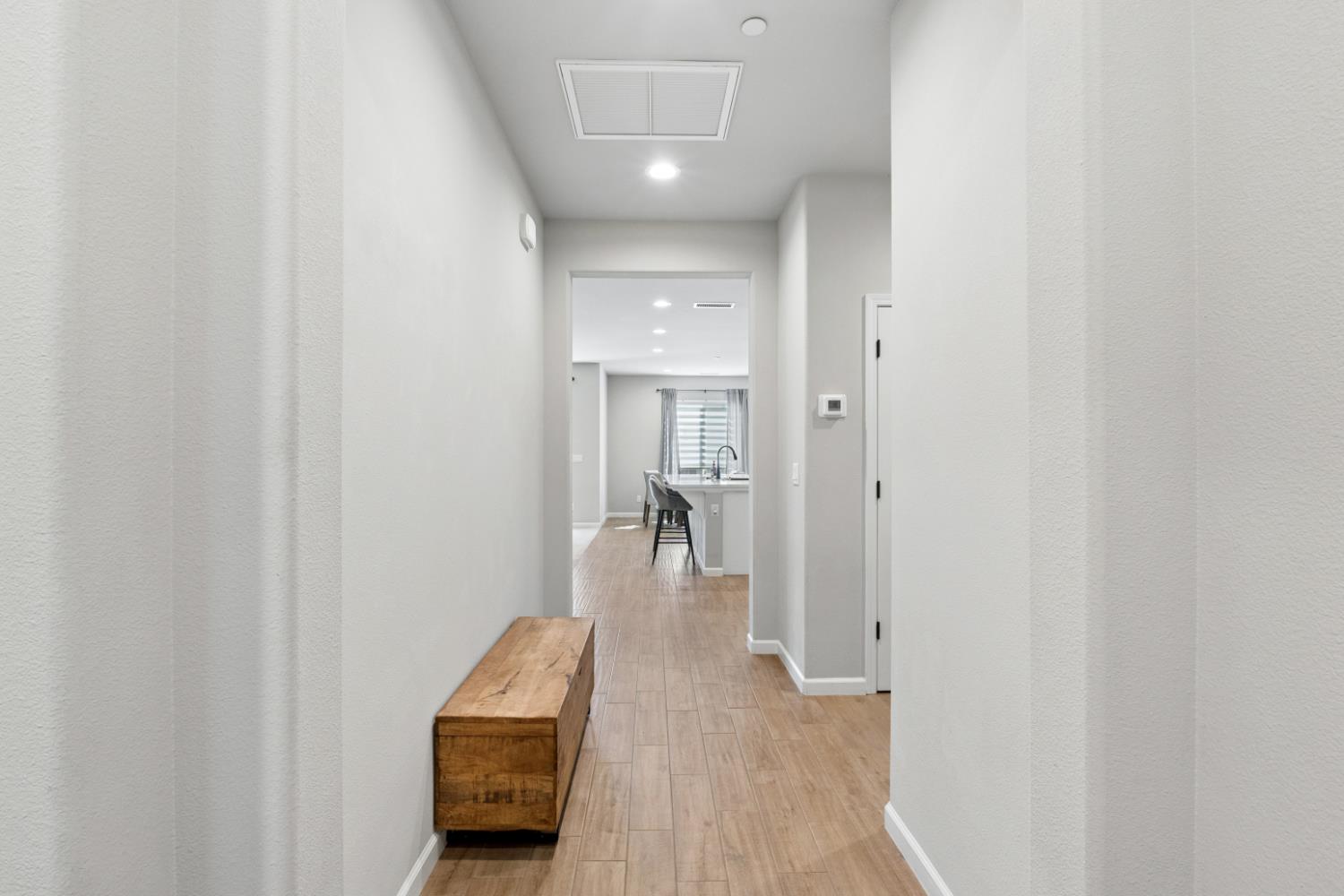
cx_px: 672
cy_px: 448
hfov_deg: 95.0
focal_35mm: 16
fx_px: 616
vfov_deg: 72.1
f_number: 7.1
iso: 800
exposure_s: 1/30
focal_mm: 11
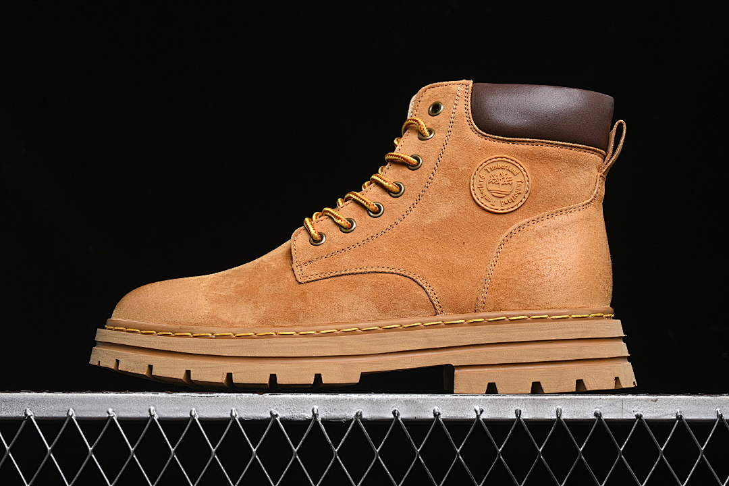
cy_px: 243
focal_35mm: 75
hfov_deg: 27.0
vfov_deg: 18.2
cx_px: 364
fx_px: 1519
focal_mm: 50
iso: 160
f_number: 6.3
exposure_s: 1/60
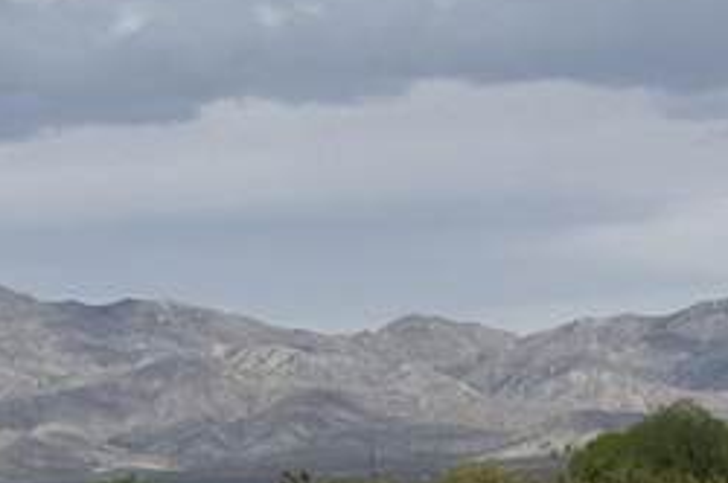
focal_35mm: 256
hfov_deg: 8.0
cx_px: 550
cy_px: 49
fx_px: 5170
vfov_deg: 5.3
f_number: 1.78
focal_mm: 6.76
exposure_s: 1/11364
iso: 64
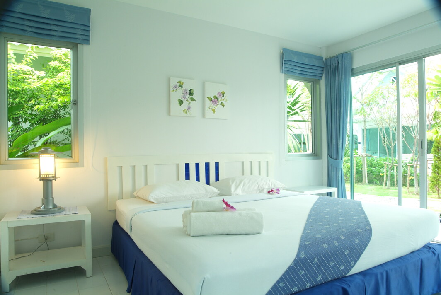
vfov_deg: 55.2
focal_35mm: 23
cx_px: 220
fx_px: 282
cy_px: 148
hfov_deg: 76.0
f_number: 13
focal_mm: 15
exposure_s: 1/3
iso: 200
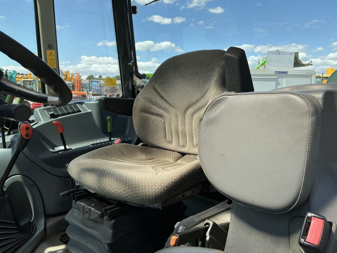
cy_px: 126
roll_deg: -0.9
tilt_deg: -7.5
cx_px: 168
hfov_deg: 63.4
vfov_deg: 49.7
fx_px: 273
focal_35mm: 28
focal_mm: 3
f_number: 1.8
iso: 25
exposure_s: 1/816
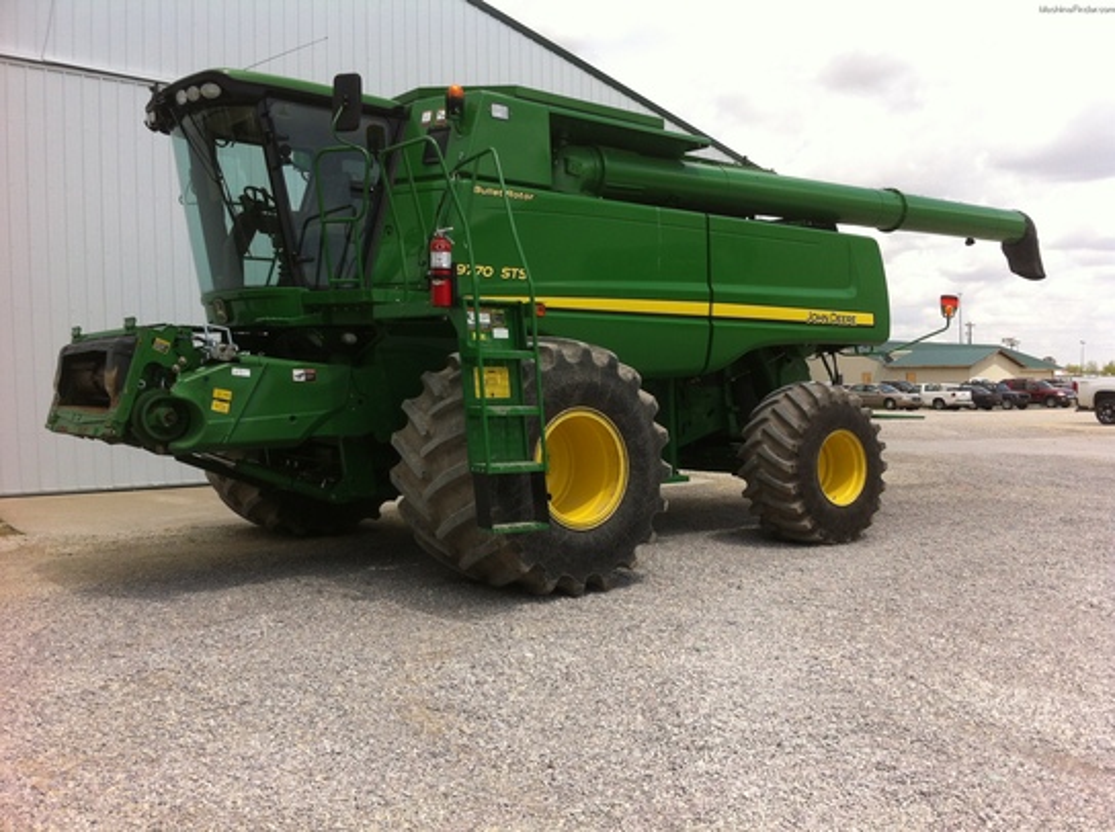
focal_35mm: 35
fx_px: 1125
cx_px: 558
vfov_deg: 40.6
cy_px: 416
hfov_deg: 52.7
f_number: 2.8
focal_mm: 3.85
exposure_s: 1/1312
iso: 80
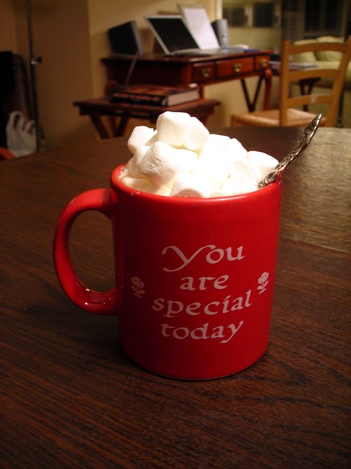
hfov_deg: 37.7
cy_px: 234
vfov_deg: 49.0
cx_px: 176
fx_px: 514
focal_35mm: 38
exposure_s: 1/3.9
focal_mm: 6.3
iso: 74
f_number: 3.2
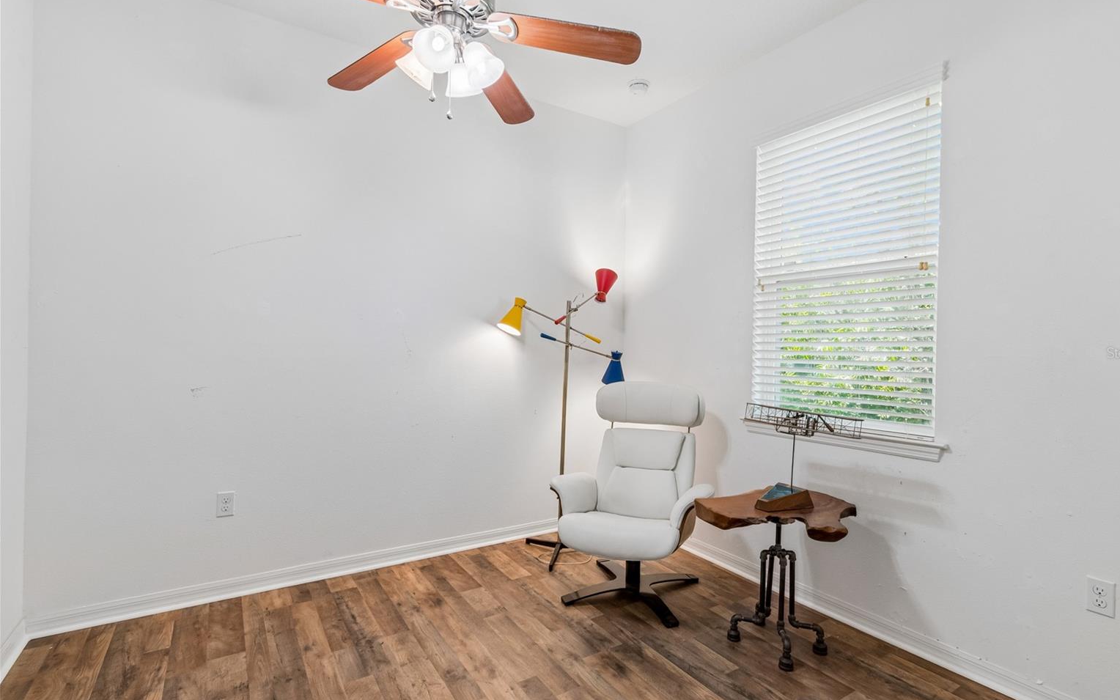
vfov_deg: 71.3
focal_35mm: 16
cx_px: 586
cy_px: 353
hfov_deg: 97.7
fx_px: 488
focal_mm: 10
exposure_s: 1/10
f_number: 7.1
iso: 100
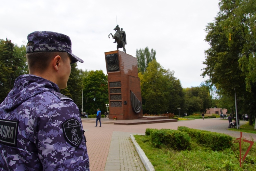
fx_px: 213
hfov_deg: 61.9
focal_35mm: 30
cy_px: 86
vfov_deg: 43.6
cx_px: 128
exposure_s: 1/125
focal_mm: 20
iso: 100
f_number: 8
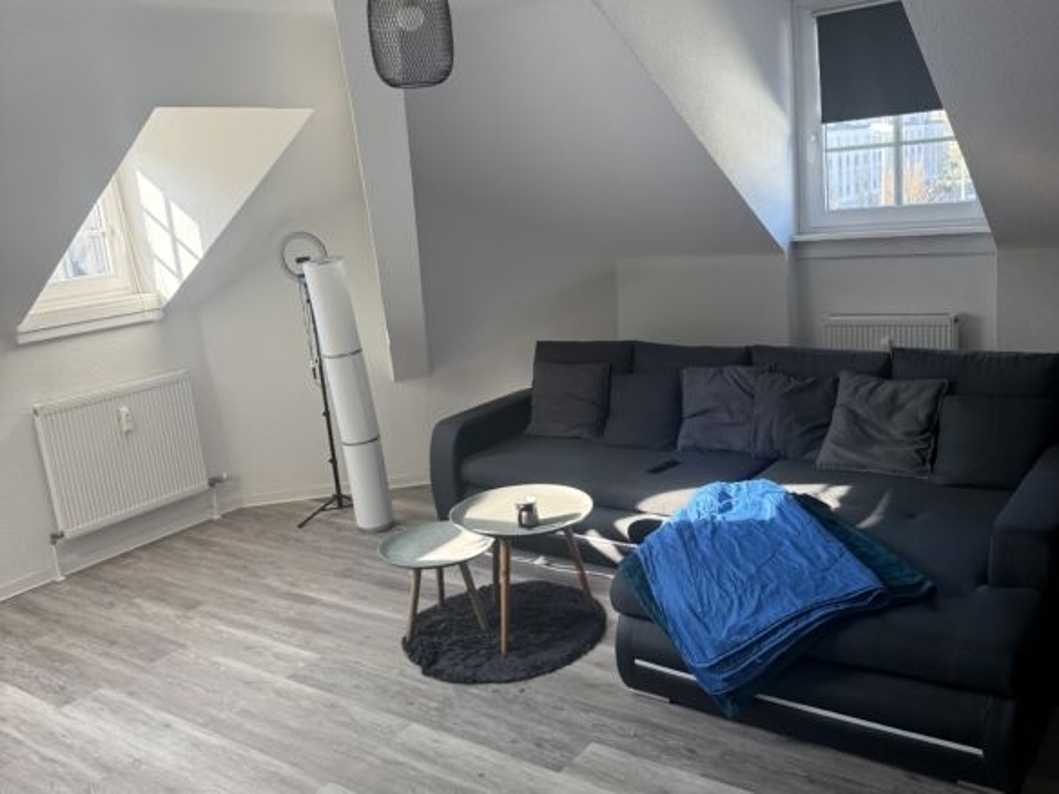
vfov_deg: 56.8
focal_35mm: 24
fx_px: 734
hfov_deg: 71.6
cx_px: 530
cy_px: 397
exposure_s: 1/243
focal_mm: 6.76
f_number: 1.78
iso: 160
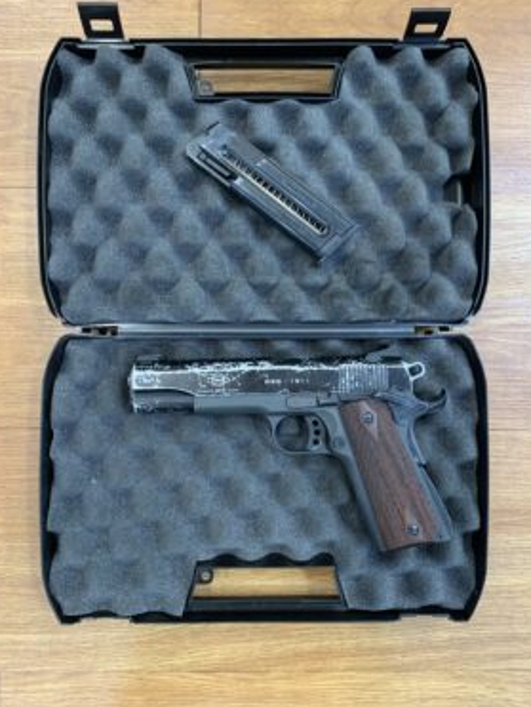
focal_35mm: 28
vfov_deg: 63.4
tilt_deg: -89.2
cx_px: 261
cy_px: 337
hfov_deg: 49.8
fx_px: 572
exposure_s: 1/50
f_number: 1.8
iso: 250
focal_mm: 4.25
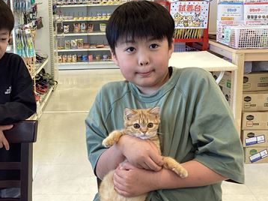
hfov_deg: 36.2
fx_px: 402
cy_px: 91
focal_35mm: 52
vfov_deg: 28.0
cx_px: 75
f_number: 2.4
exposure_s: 1/100
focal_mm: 3.3
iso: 80
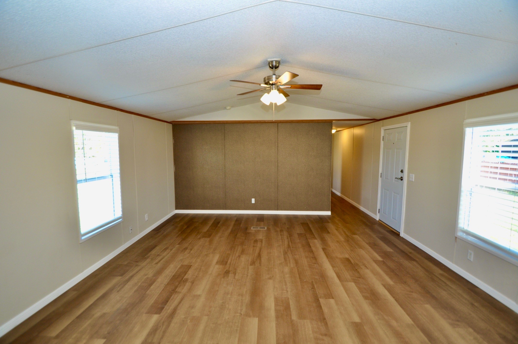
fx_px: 216
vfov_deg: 77.2
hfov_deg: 100.5
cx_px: 259
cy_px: 172
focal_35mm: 15
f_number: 4
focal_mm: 10
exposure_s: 1/100
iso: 400
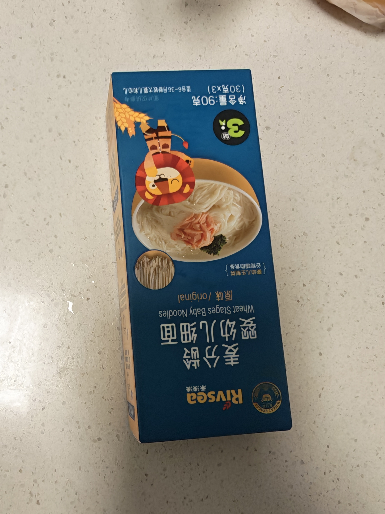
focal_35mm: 33
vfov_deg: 55.2
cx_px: 196
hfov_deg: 42.9
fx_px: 489
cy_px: 291
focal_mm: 1.82
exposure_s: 1/33
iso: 160
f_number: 2
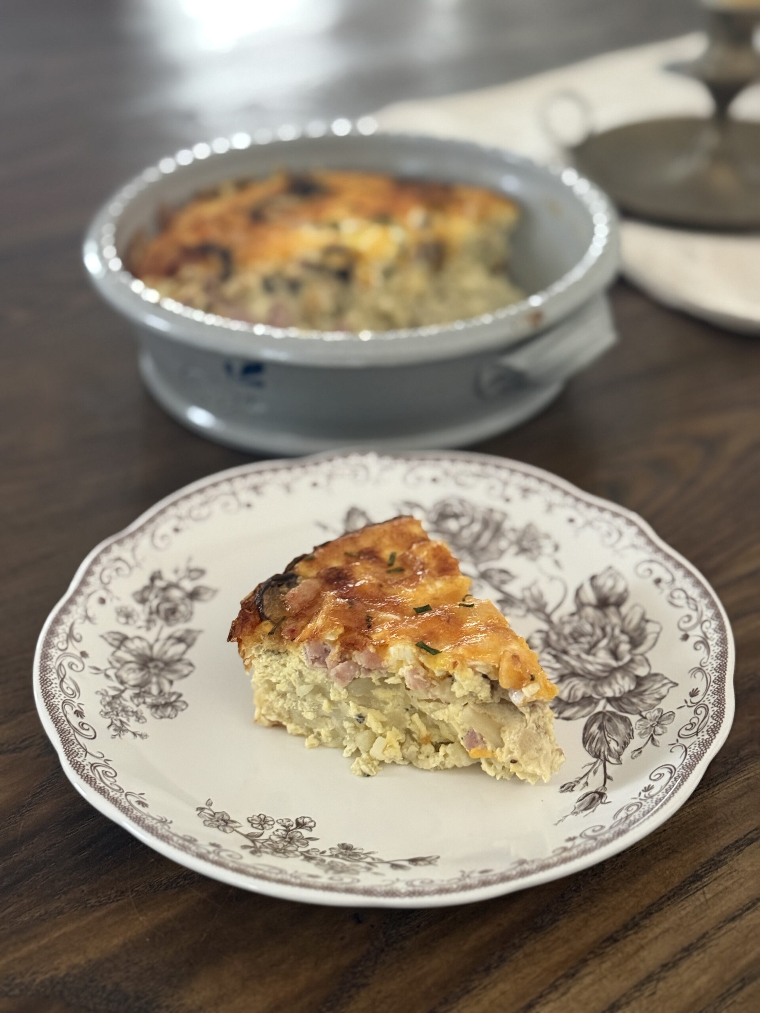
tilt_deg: -34.6
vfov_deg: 39.7
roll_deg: -0.4
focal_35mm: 48
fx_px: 1405
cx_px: 380
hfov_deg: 30.3
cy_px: 506
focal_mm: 6.76
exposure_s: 1/30
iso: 500
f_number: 1.78
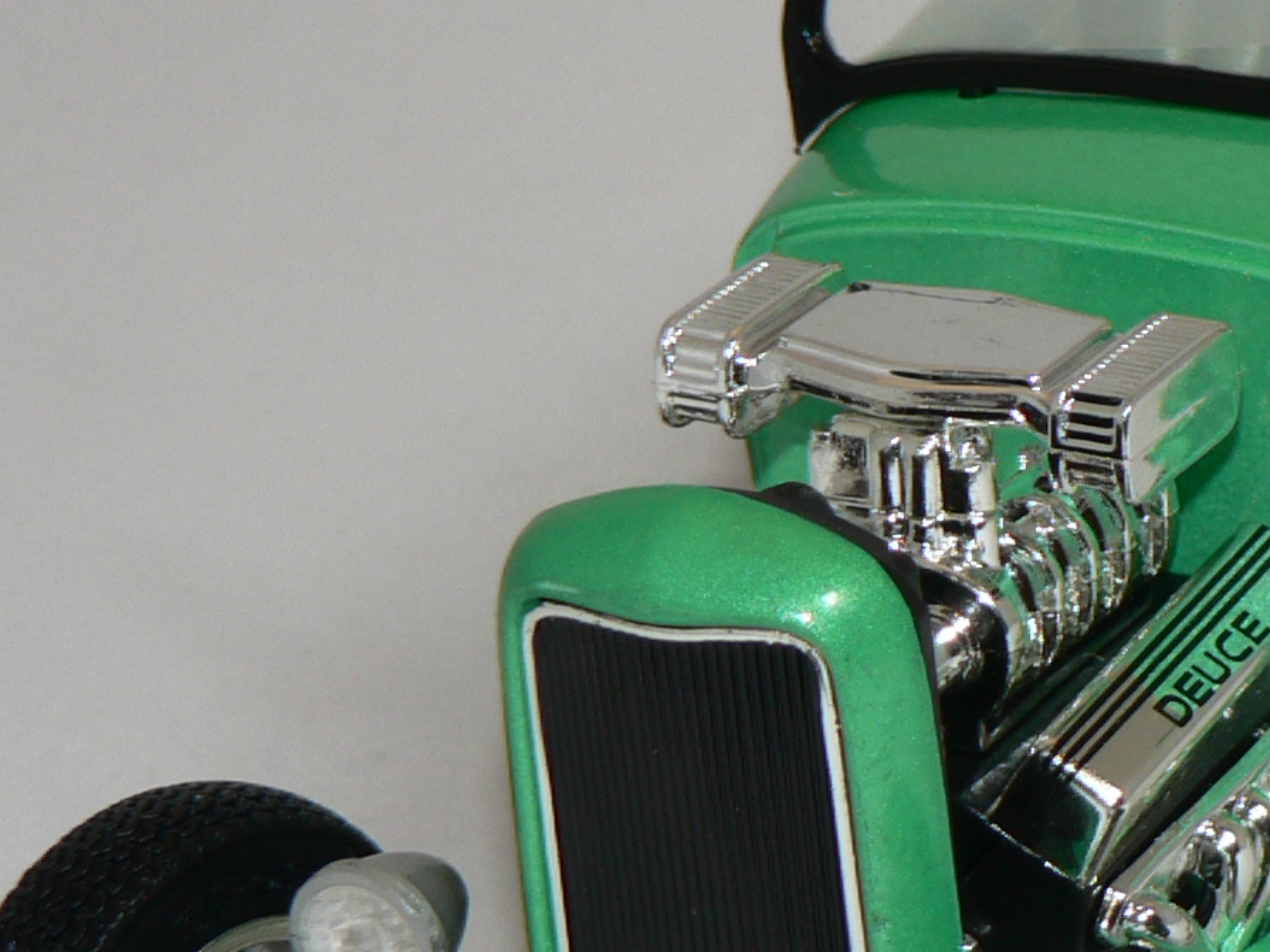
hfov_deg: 9.5
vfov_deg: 7.2
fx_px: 7557
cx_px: 1345
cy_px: 471
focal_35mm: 206
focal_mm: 12
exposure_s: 1/60
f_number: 3.2
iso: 80
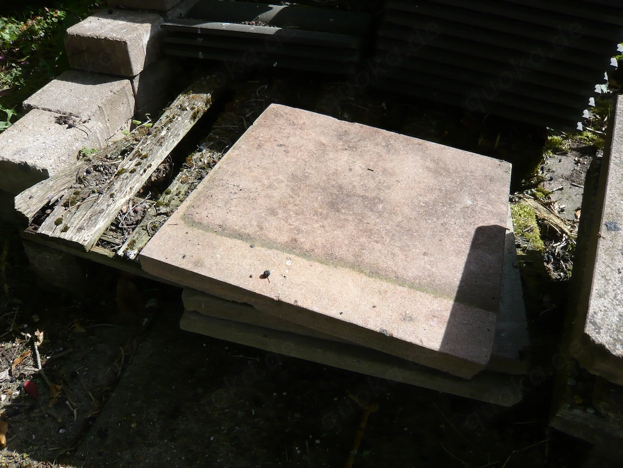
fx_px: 504
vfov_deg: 49.7
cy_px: 234
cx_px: 312
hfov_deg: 63.4
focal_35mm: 28
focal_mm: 4.6
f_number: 2.8
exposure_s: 1/800
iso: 100
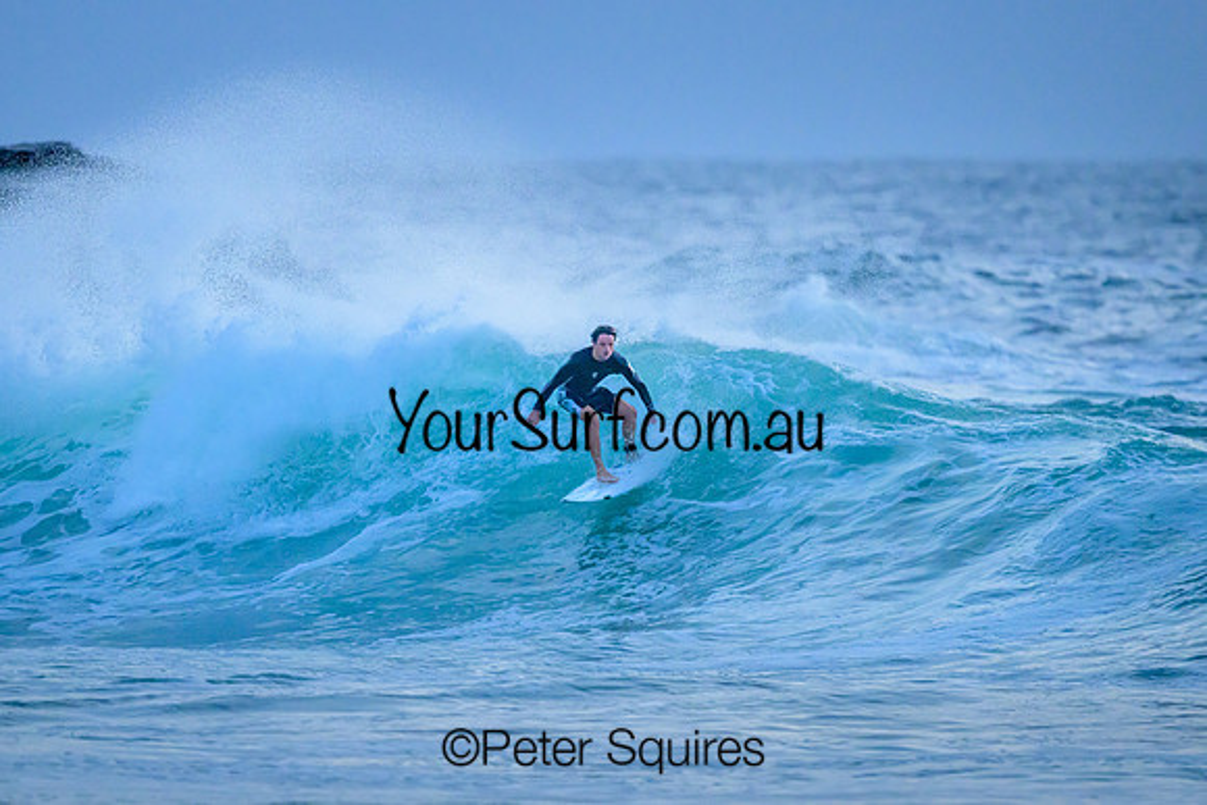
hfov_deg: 2.5
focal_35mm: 836
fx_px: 28037
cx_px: 604
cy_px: 402
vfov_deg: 1.6
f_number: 6.3
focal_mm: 800
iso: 5600
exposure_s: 1/2500
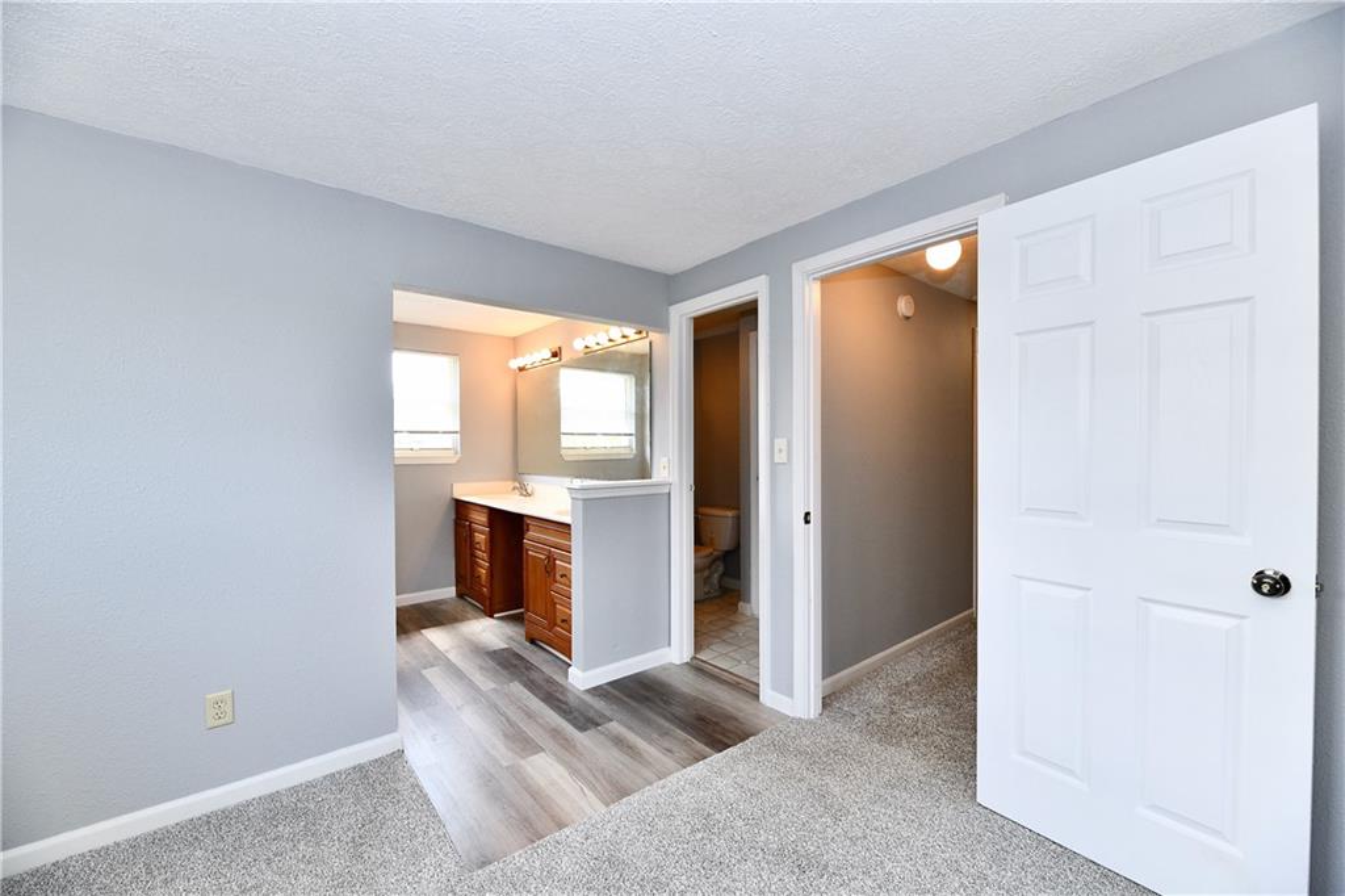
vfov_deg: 81.2
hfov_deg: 104.3
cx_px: 672
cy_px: 448
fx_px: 523
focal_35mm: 14
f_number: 7.1
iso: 1000
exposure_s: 1/80
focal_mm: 14
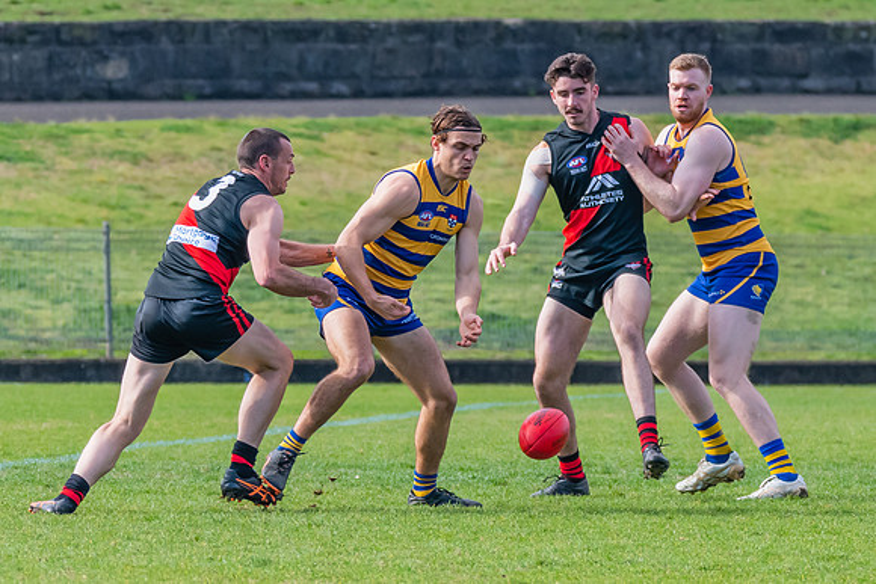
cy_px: 254
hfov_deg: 3.8
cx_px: 456
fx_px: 13205
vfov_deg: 2.5
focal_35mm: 543
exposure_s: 1/1600
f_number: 5.3
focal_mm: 220
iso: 720
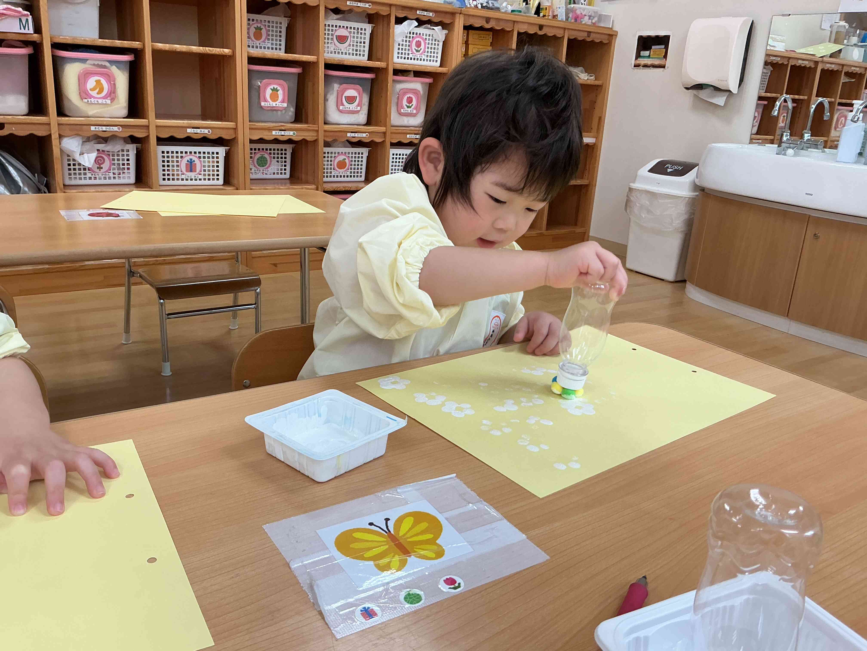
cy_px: 326
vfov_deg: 48.2
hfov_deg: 61.7
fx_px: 726
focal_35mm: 29
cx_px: 434
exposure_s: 1/120
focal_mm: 3
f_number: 1.8
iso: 32
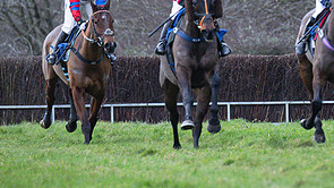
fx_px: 9424
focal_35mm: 1064
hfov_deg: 2.0
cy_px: -32
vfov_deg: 1.1
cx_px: 355
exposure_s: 1/1600
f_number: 2.8
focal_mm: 200
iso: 800
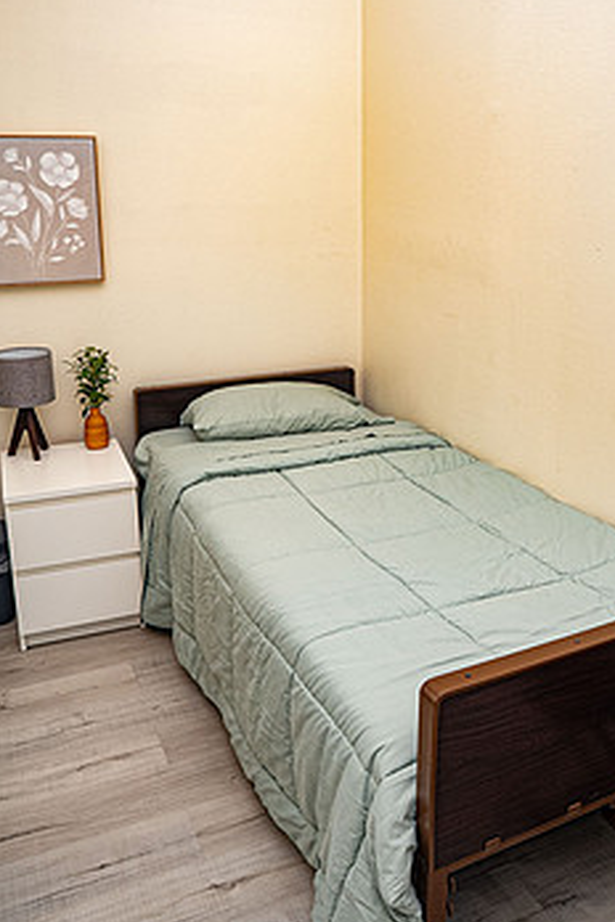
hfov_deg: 42.0
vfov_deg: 60.0
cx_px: 390
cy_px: 392
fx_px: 794
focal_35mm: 31
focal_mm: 24
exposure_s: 1/100
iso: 640
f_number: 5.6
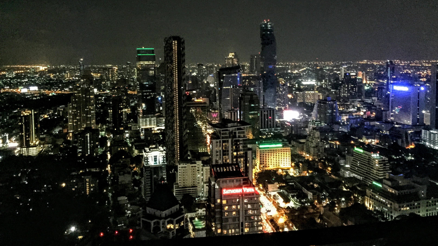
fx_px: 372
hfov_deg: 61.0
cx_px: 222
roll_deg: -1.8
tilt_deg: -3.3
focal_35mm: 32
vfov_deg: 36.3
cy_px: 82
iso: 1600
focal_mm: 4.15
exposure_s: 1/15
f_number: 2.2
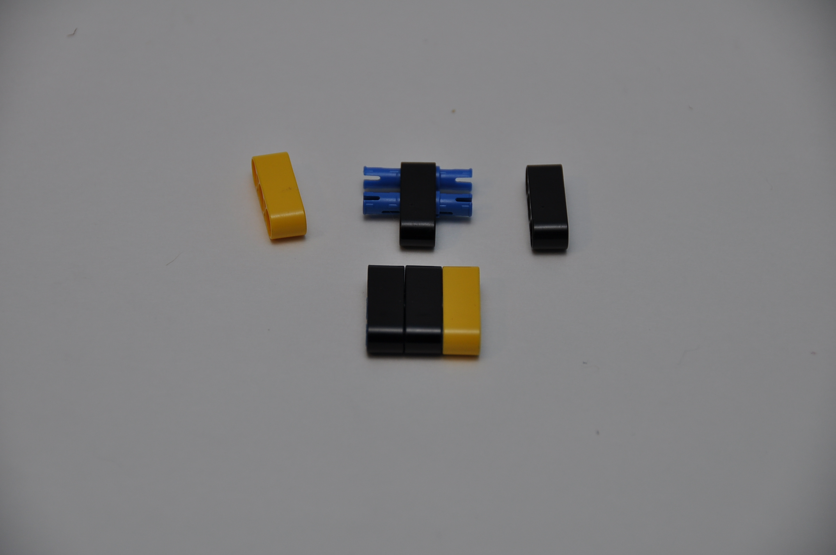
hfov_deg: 12.2
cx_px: 418
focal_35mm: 168
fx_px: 3897
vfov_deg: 8.2
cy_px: 278
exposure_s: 1/60
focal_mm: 112
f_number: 5.3
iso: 200
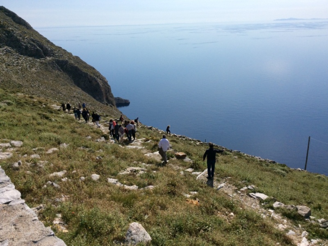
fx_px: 312
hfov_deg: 55.4
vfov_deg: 42.9
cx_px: 164
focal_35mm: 33
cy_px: 123
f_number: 2.4
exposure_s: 1/3012
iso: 32
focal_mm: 3.3
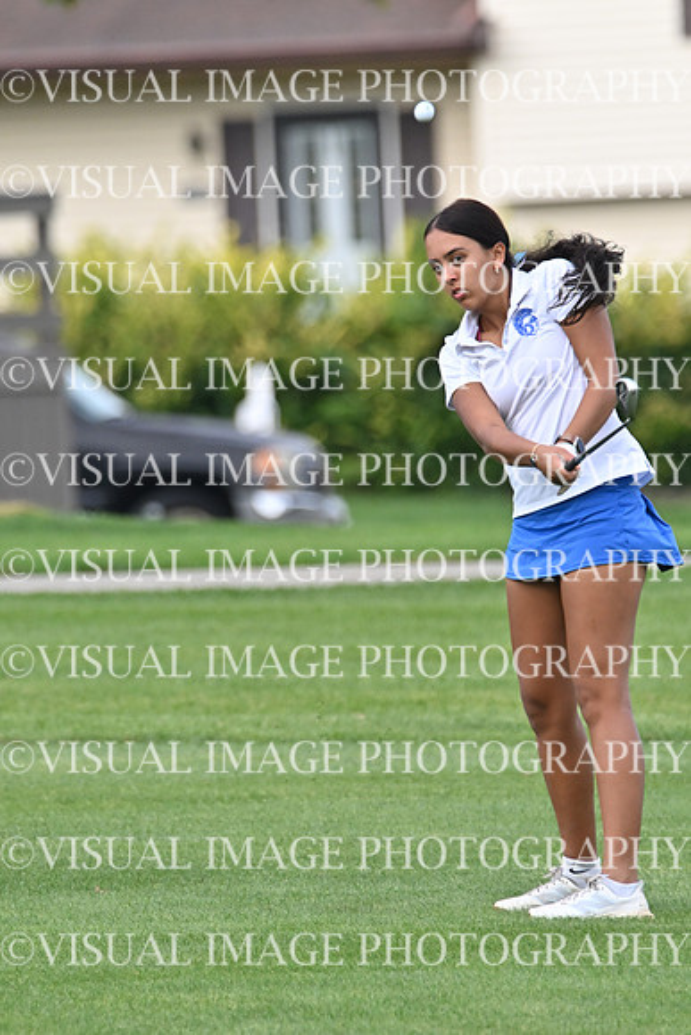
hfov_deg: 1.2
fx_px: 32369
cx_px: 346
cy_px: 518
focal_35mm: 1125
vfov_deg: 1.8
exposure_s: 1/1000
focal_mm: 750
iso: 1400
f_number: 9
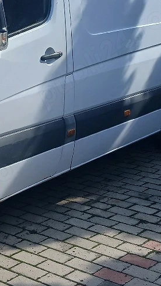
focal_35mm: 77
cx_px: -12
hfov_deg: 15.3
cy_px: 81
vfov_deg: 27.2
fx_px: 584
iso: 20
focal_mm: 3.98
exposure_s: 1/385
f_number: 1.8
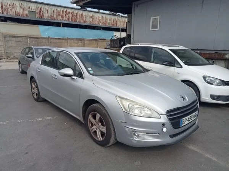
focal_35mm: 28
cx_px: 114
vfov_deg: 49.7
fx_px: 185
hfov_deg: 63.4
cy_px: 86
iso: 100
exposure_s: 1/767
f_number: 2.2
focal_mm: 3.46
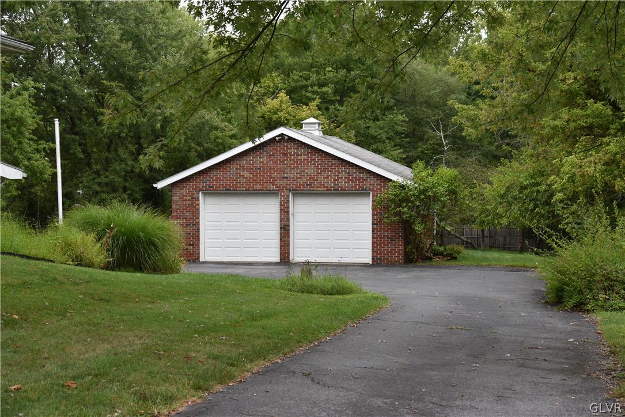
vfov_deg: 21.9
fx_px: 1077
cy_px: 208
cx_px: 312
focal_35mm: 62
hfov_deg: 32.4
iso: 1000
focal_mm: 62
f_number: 5.6
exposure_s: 1/500
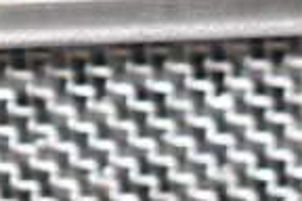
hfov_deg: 5.8
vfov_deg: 3.9
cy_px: -198
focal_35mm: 350
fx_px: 2937
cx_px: 430
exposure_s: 1/100
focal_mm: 55
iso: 7200
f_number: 5.6
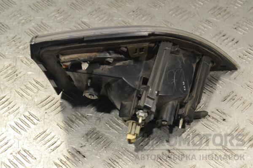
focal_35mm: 82
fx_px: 580
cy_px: 84
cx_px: 126
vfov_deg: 16.6
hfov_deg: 24.6
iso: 3200
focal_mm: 55
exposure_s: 1/320
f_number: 9
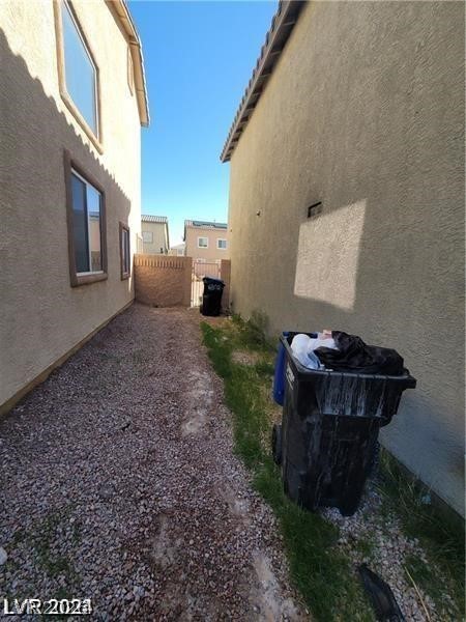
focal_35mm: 13
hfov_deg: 89.9
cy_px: 311
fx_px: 233
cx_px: 233
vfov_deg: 106.2
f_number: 2.2
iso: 64
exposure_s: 1/744
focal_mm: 2.2
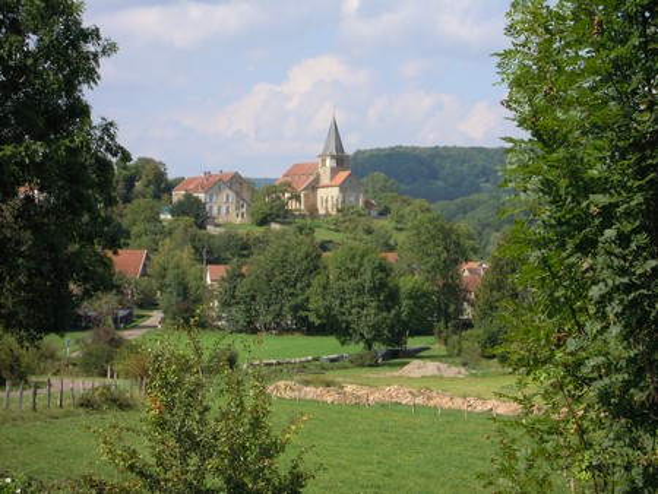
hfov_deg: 17.4
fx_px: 2149
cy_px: 247
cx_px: 329
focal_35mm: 113
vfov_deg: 13.1
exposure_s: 1/400
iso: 100
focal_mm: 20.3
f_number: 5.9
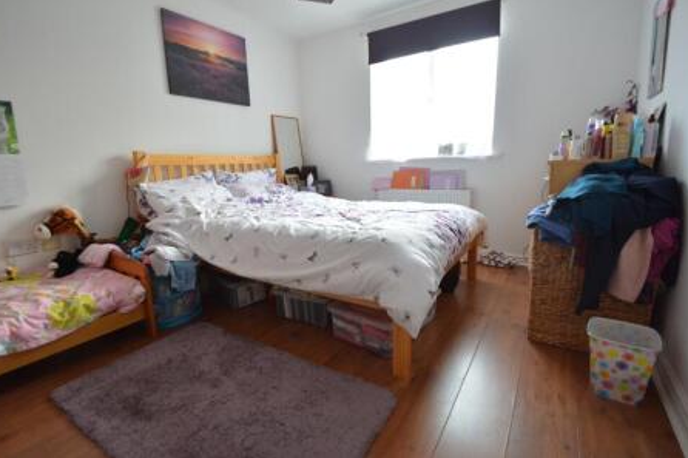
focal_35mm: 16
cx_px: 335
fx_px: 306
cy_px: 215
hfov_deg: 96.7
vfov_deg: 73.6
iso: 800
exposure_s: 1/60
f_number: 4.5
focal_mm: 10
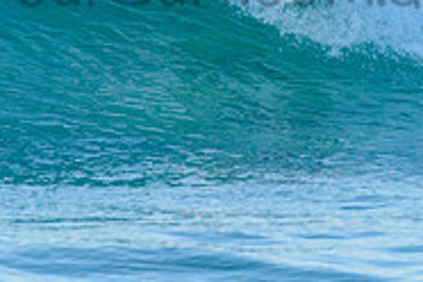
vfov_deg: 0.9
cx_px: 214
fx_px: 18317
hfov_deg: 1.3
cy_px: -47
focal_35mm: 1559
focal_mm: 500
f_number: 5.6
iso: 400
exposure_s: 1/1000
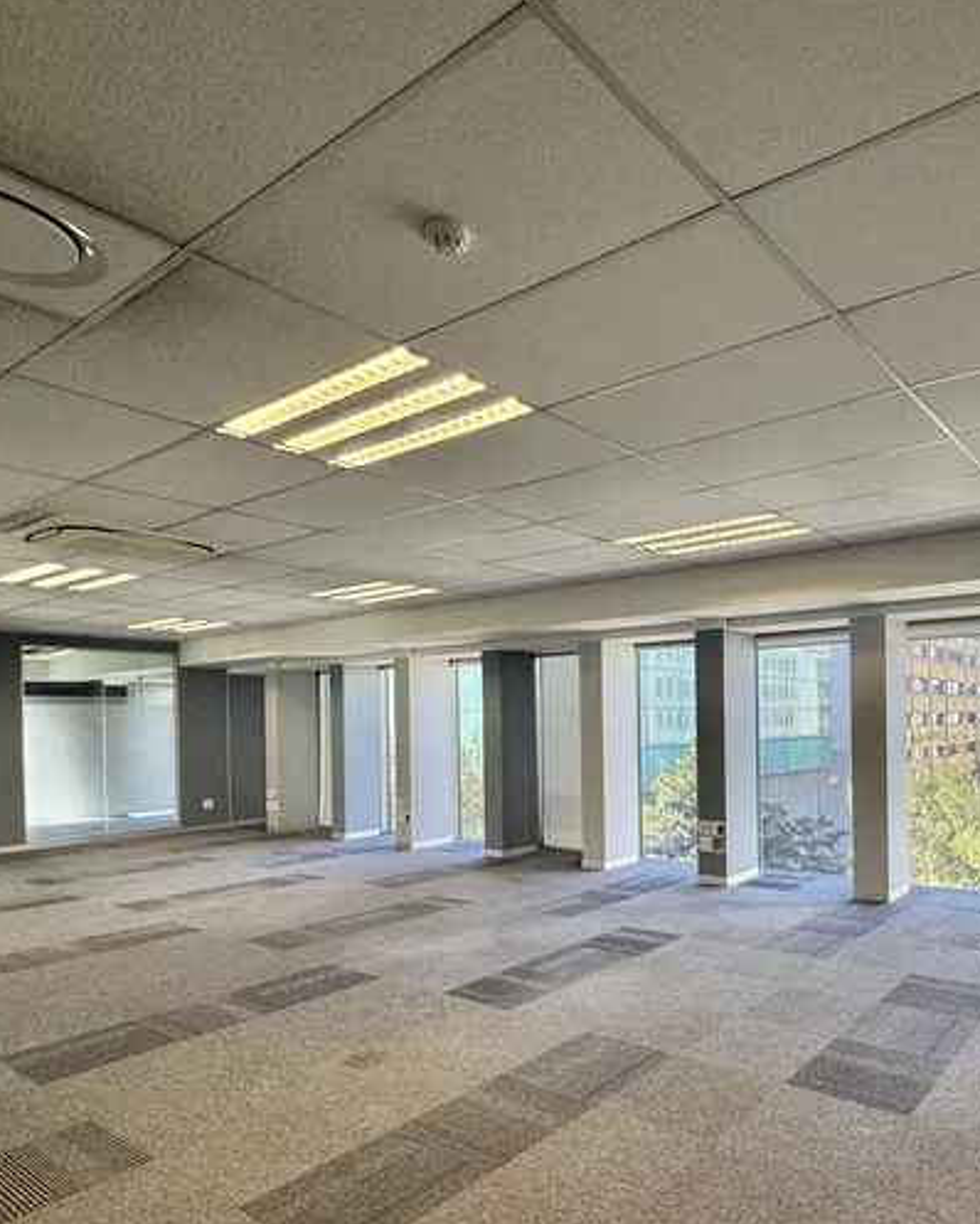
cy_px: 727
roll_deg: +1.0
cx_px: 719
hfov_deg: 60.2
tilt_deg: -0.1
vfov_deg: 74.3
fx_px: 797
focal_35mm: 22
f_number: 2.2
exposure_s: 1/100
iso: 100
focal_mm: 2.22
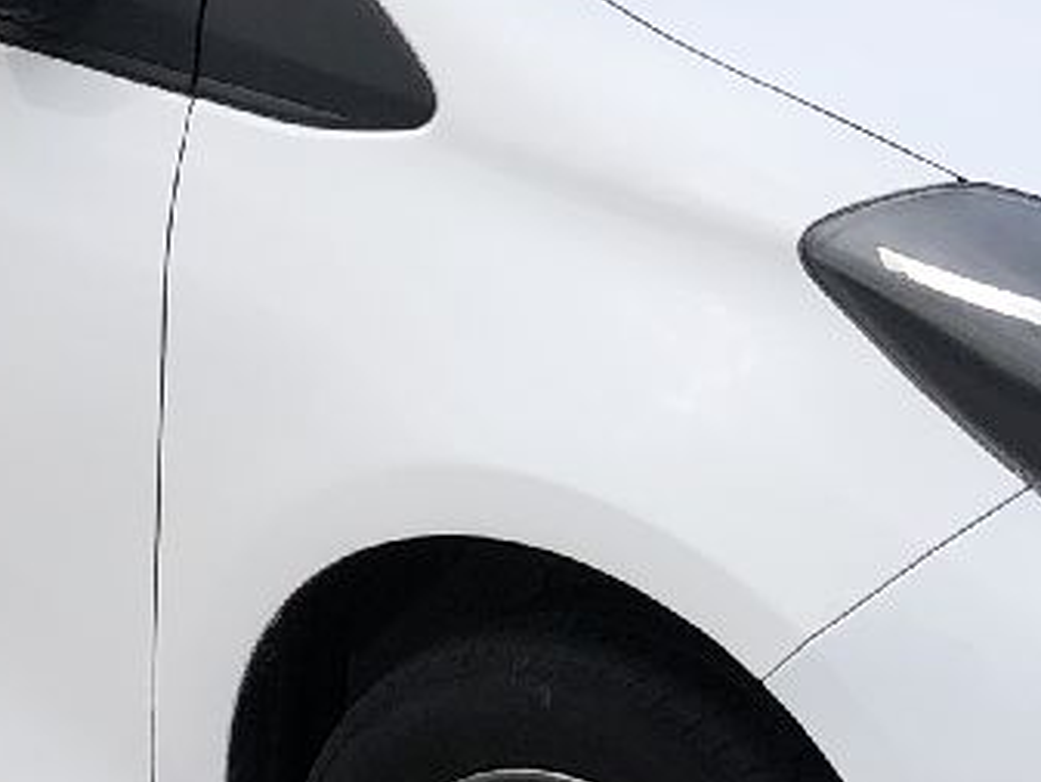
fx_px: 4001
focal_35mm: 133
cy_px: 241
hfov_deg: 14.8
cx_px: 652
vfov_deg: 11.1
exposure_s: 1/1845
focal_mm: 3.99
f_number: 1.8
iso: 20
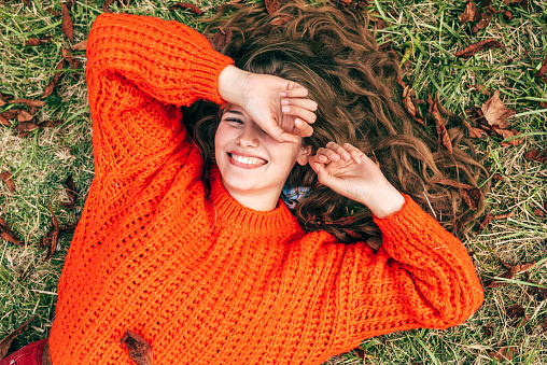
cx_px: 274
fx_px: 532
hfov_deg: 54.4
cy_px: 182
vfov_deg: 37.9
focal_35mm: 35
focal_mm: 35
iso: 200
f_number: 4
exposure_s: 1/1600
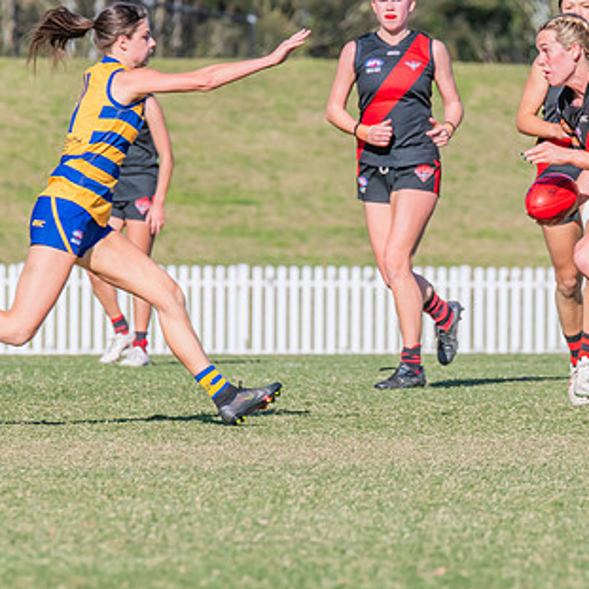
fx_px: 14245
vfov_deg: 2.4
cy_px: 253
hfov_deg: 2.4
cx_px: 533
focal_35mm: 740
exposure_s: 1/1250
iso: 800
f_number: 11
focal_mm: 420
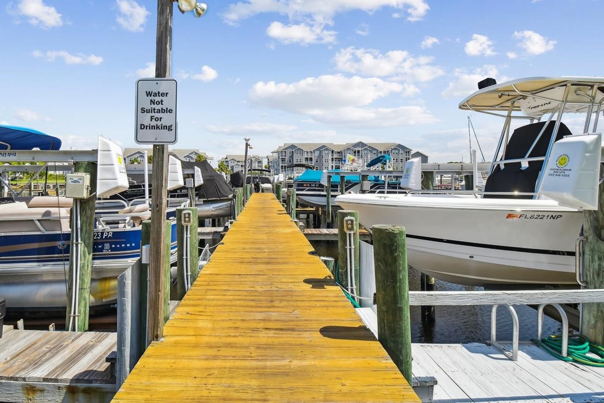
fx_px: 319
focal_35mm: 19
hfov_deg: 86.4
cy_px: 177
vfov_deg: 64.3
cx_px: 263
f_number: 7.1
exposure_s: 1/200
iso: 100
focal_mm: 10
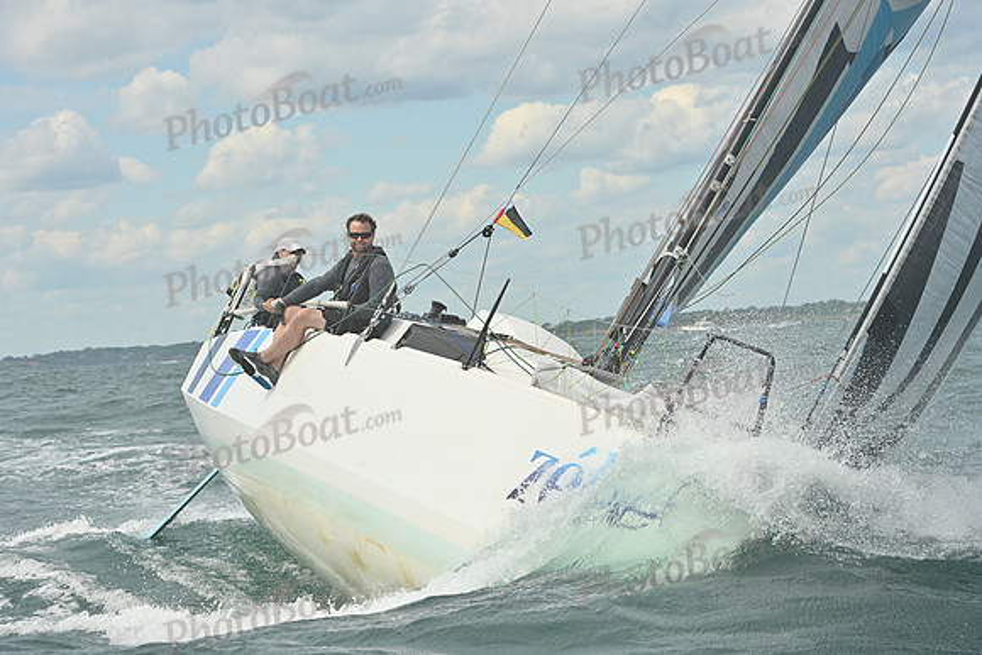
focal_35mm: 112
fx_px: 3056
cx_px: 491
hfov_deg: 18.3
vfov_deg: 12.2
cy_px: 328
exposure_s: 1/1250
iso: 320
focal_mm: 112
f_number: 10
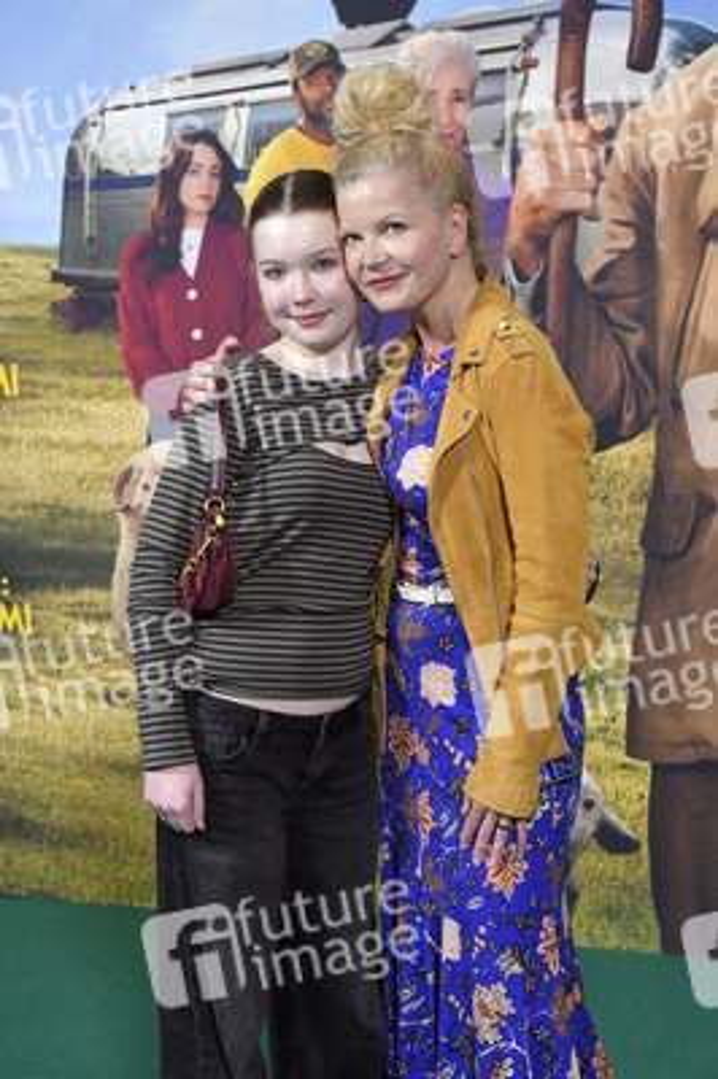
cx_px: 359
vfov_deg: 35.7
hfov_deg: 24.2
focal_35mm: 56
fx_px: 1678
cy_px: 540
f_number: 5.6
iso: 1600
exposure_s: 1/200
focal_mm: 56
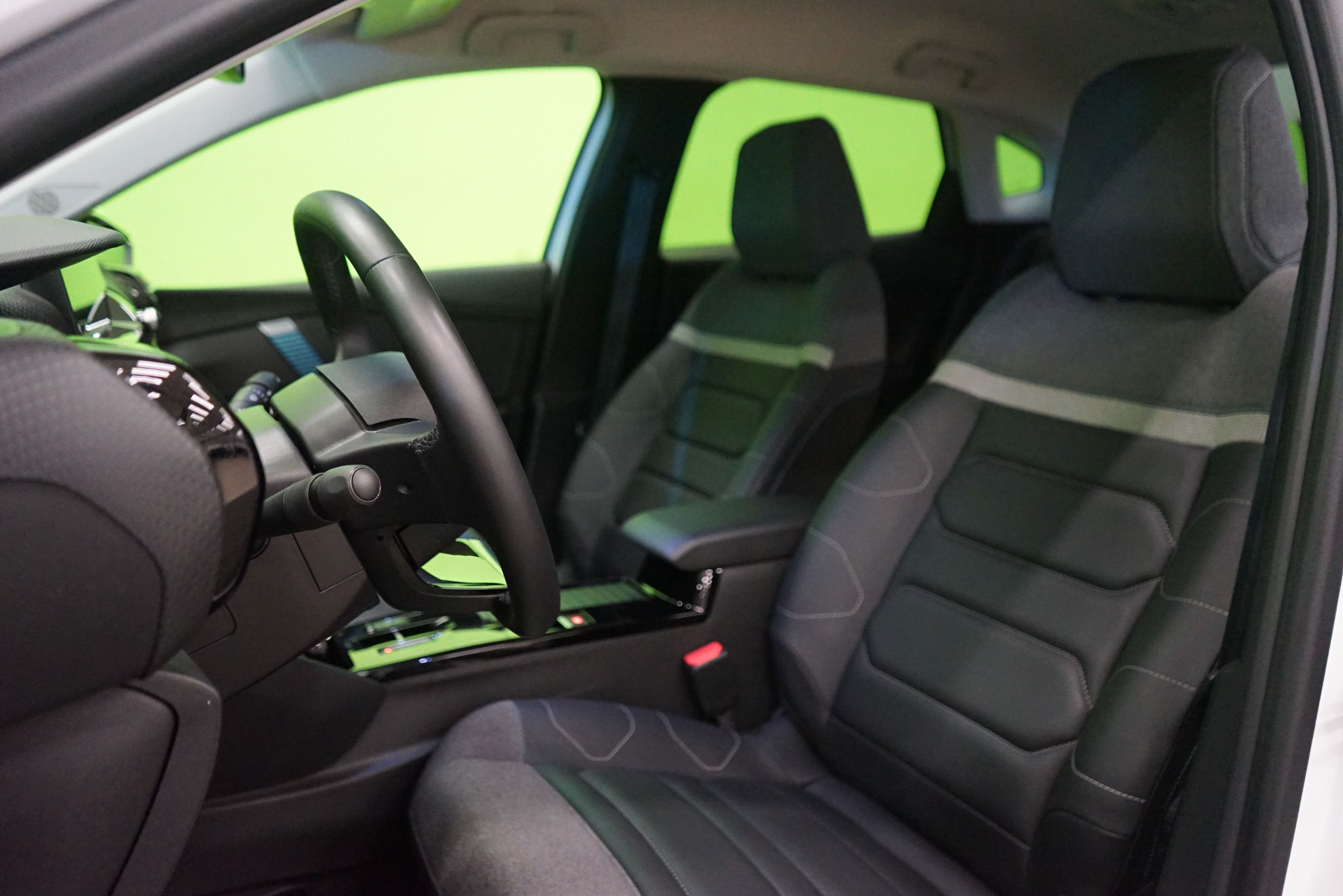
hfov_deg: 65.5
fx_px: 1044
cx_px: 672
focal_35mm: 28
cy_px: 448
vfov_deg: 46.4
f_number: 3.5
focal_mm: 28
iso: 6400
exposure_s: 1/40
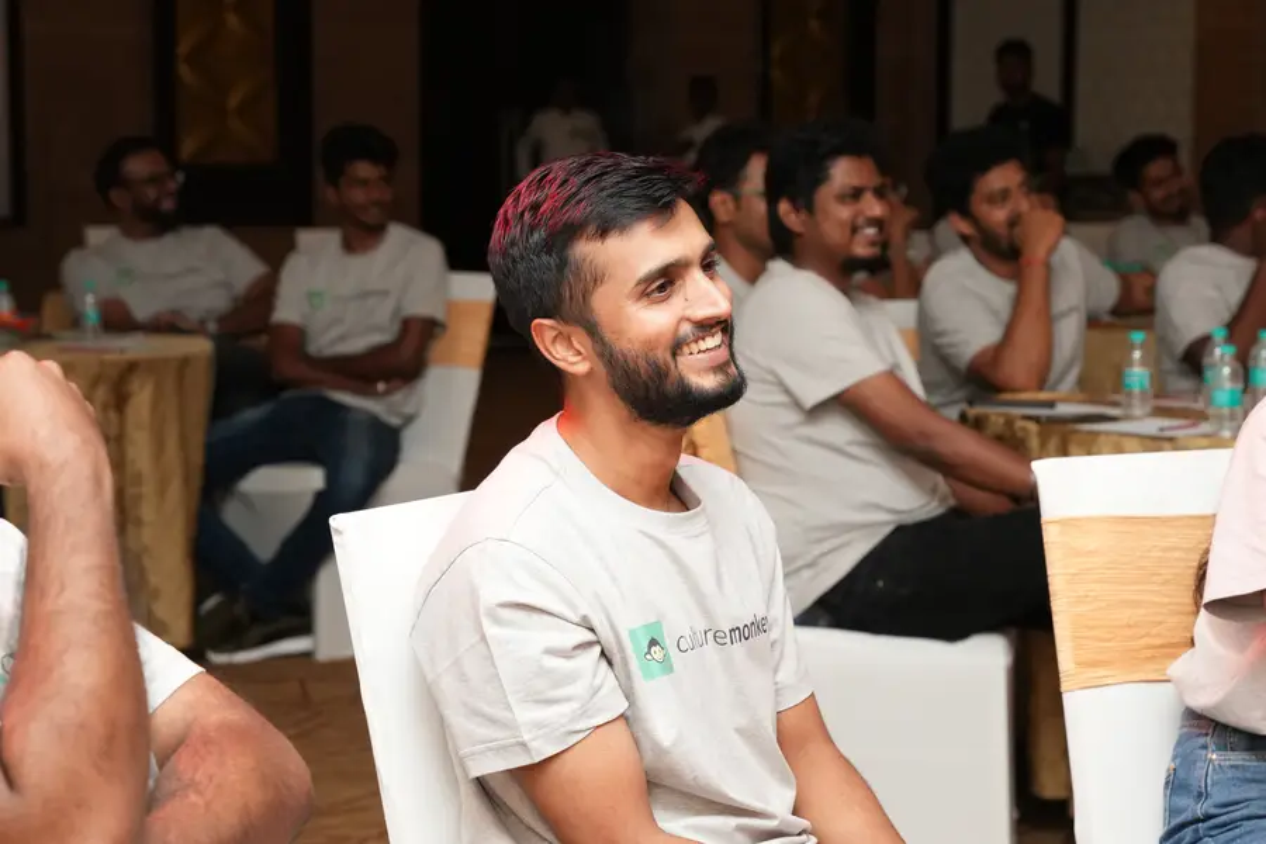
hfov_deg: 23.4
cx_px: 633
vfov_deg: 15.7
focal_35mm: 87
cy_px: 422
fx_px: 3059
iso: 1000
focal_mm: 58.3
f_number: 5
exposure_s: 1/200
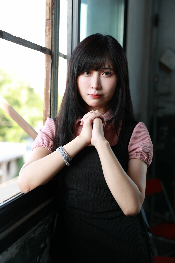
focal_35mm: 50
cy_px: 132
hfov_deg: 27.0
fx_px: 365
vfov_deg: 39.6
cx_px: 88
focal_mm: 50
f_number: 2.8
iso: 250
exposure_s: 1/200
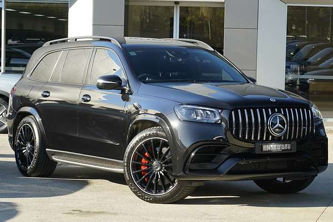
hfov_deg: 22.4
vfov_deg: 15.0
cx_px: 166
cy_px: 111
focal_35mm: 91
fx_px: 842
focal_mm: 91
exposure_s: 1/400
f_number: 7.1
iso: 1000
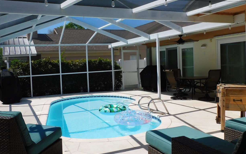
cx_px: 106
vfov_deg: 38.3
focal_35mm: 33
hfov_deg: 57.9
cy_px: 73
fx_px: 221
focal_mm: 4.3
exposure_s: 1/1250
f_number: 3.8
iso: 125
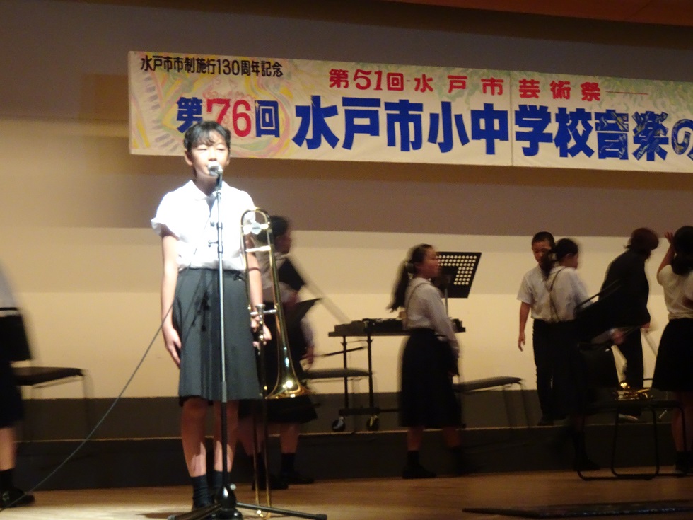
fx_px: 2002
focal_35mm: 100
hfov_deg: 19.6
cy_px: 260
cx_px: 346
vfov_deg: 14.8
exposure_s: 1/15
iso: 800
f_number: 5
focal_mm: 17.01
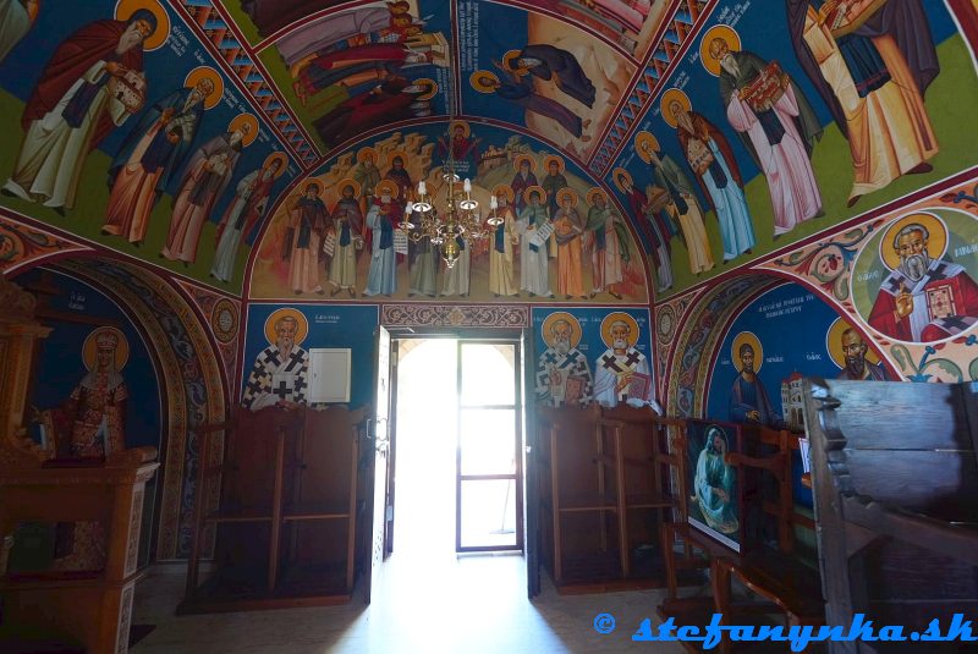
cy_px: 327
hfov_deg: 104.2
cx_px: 489
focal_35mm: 14
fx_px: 381
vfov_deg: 81.3
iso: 800
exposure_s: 1/15
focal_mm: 14
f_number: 4
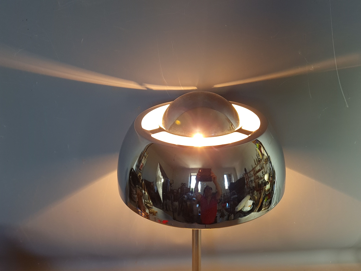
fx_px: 271
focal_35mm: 26
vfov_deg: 53.1
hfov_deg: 67.3
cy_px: 136
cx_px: 180
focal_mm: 5.4
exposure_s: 1/50
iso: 80
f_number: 1.8
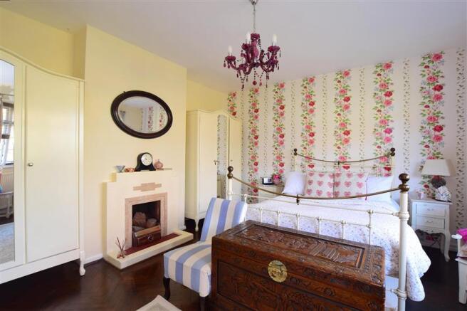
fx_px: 214
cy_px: 156
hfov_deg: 95.0
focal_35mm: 16
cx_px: 234
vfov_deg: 72.0
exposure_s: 1/4
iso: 200
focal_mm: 11
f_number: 6.3
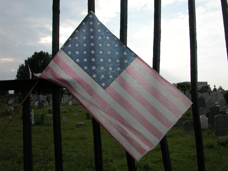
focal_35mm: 35
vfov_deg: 40.7
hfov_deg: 52.6
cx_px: 114
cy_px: 86
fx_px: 231
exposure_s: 1/238
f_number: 6.3
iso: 100
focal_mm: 8.9
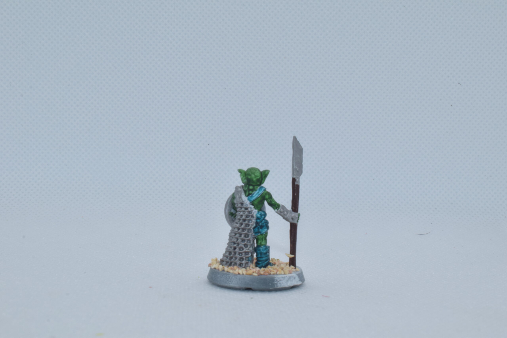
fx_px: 845
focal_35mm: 60
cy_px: 169
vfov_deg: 22.6
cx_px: 254
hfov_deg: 33.4
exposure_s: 1/125
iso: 800
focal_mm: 40
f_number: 25
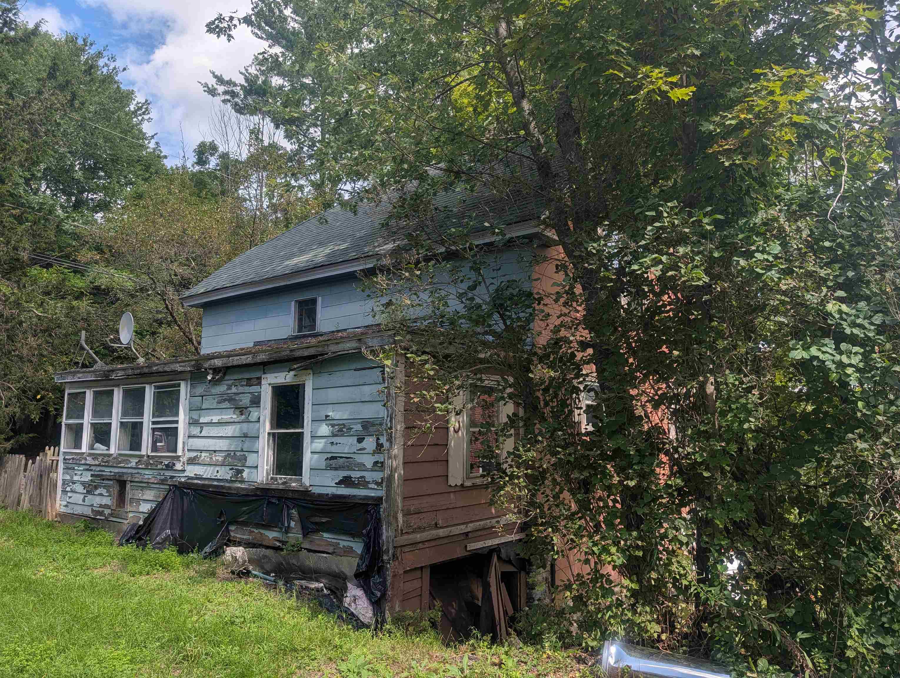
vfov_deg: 56.9
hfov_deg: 71.5
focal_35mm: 24
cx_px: 450
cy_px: 339
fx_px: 625
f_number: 1.68
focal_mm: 6.9
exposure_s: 1/929
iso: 23
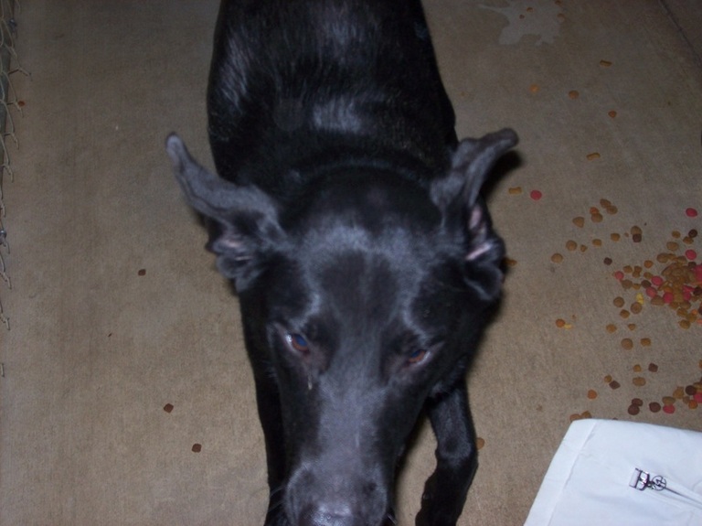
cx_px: 351
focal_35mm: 45
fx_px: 912
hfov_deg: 42.1
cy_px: 263
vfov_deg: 32.1
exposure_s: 1/73.6
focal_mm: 7.6
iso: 80
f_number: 3
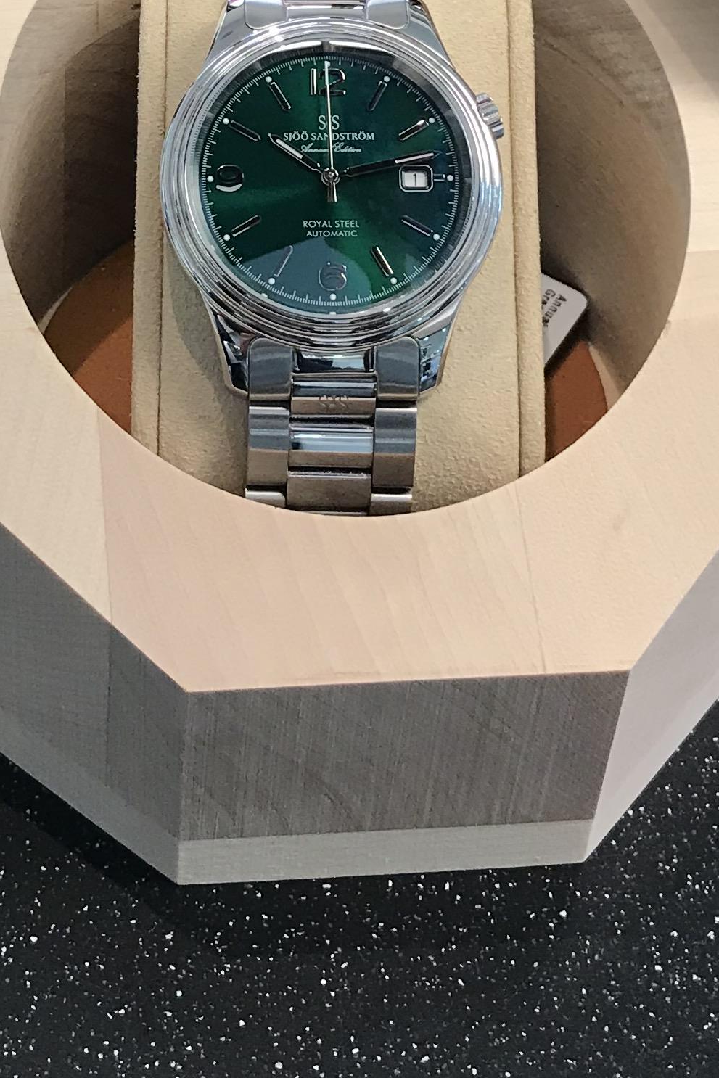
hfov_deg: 17.2
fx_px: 2366
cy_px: 68
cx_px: 202
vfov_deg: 24.8
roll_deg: -3.3
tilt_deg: -40.1
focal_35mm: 79
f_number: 1.8
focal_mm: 3.99
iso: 25
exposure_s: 1/33
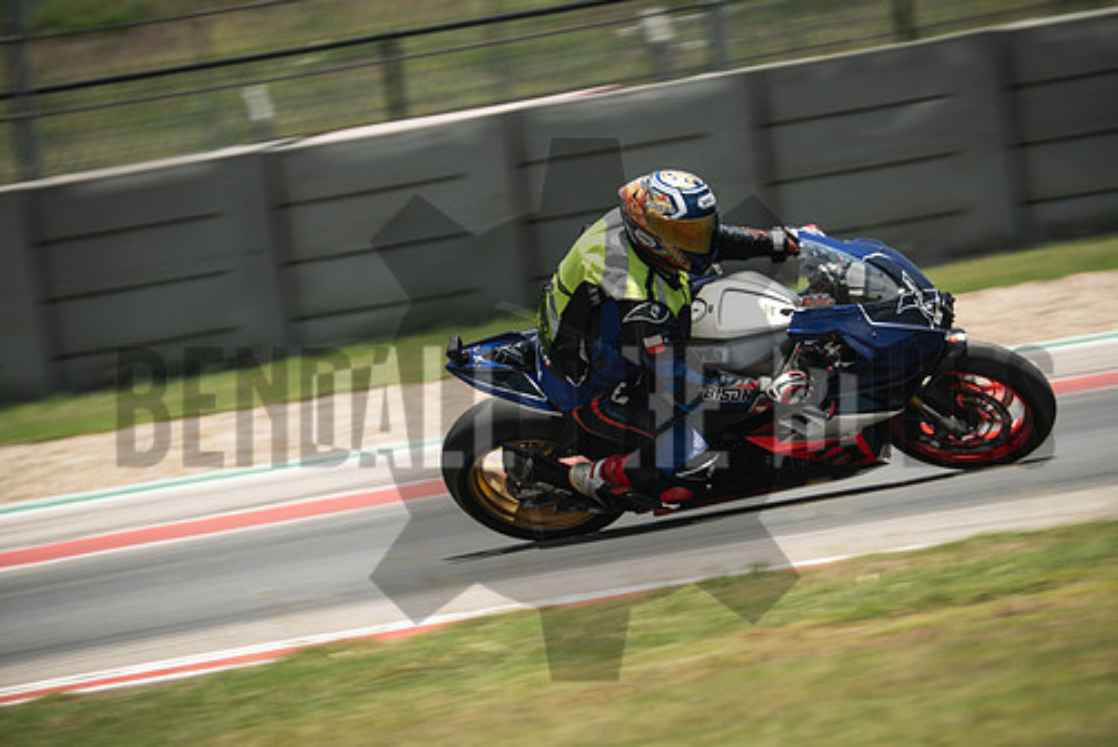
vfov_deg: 2.0
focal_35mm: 692
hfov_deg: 3.0
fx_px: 21502
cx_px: 585
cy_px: 410
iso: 160
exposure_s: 1/250
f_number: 7.1
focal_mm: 400
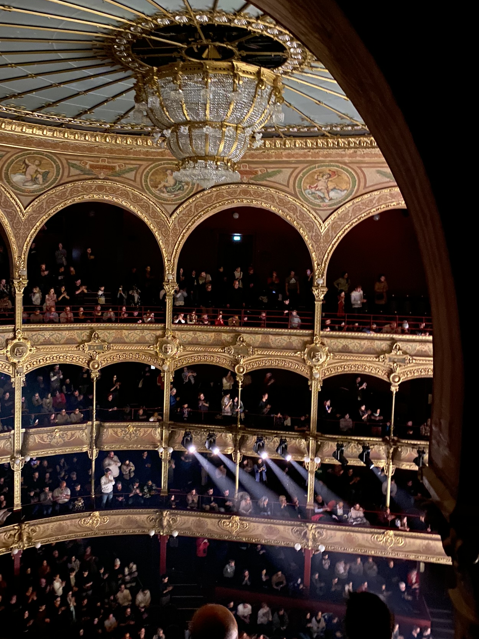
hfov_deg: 43.9
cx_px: 190
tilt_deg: -4.9
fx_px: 590
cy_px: 310
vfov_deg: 56.8
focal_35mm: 32
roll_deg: -0.3
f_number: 1.8
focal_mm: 4.25
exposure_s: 1/2
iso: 640
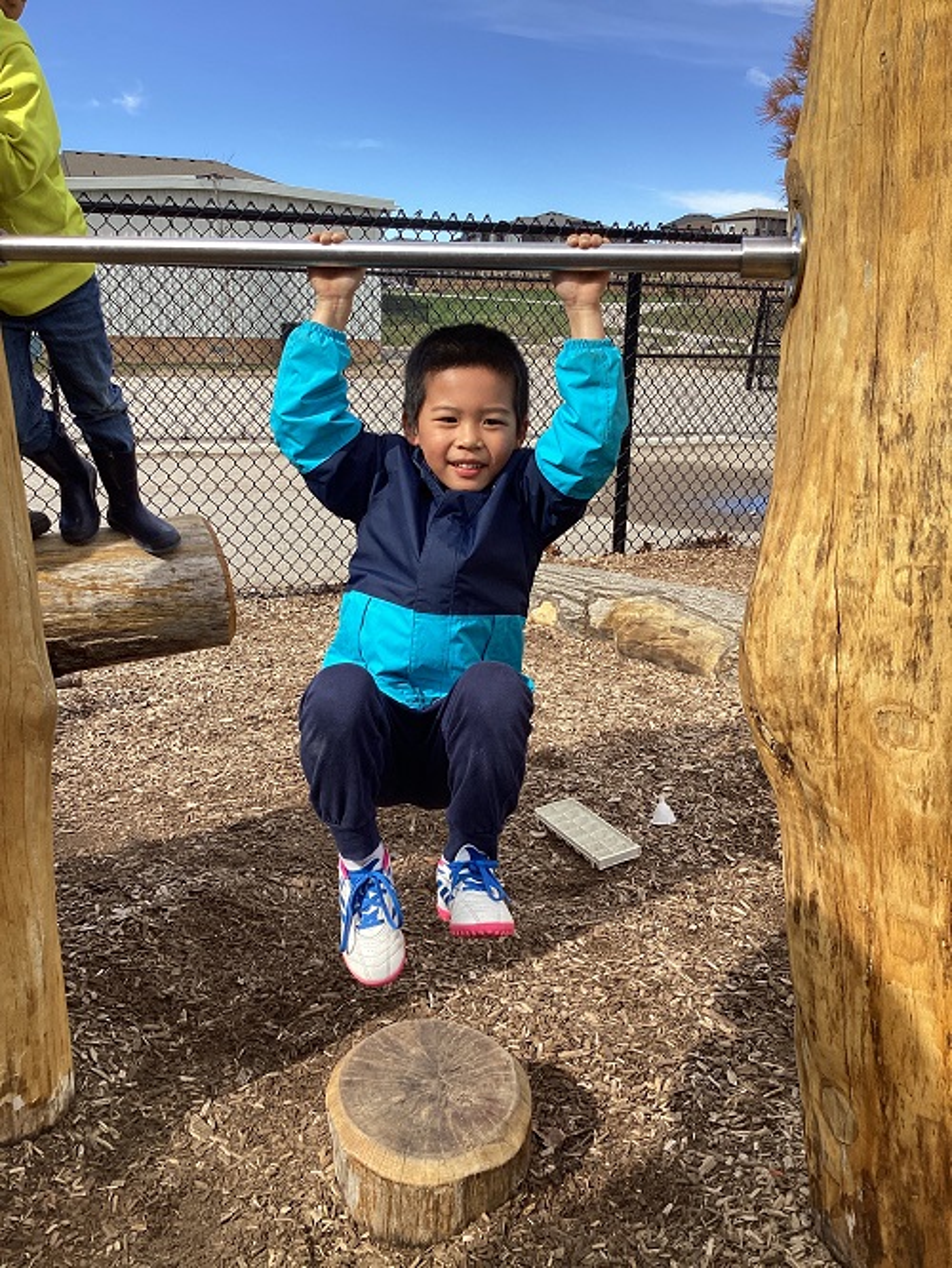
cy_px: 634
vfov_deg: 58.3
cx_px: 476
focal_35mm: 31
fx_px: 1136
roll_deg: -0.7
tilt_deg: -17.0
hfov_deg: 45.5
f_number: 2.4
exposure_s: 1/806
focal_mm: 3.3
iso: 25
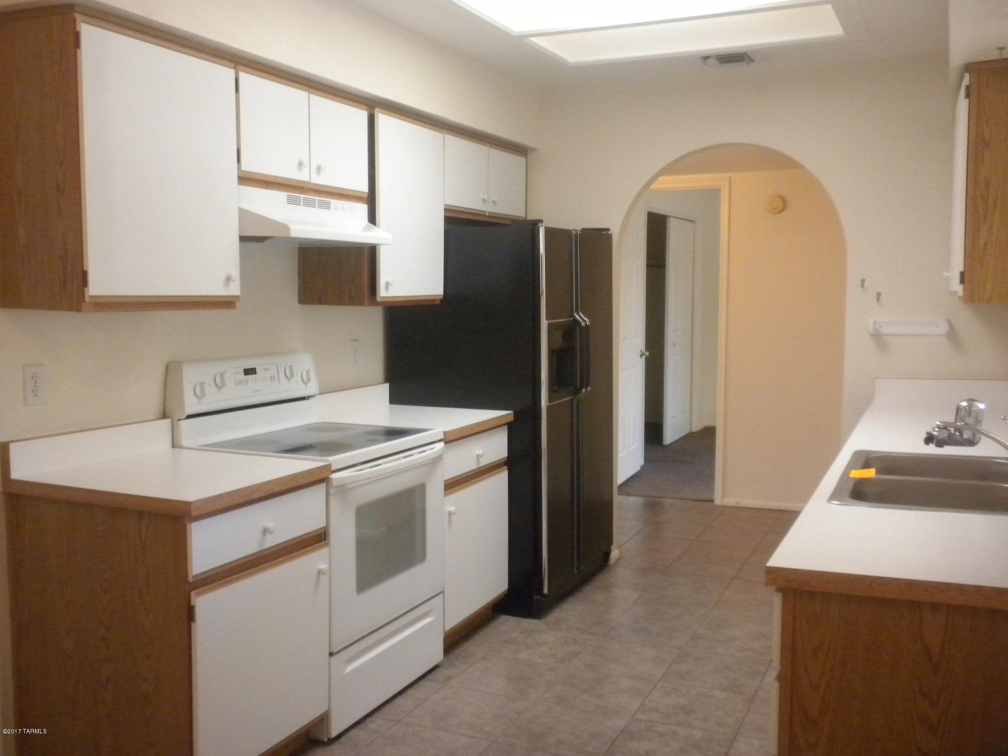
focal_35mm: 37
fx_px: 1077
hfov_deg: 50.1
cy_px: 378
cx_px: 504
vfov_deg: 38.7
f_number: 3.5
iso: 400
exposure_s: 1/40.8
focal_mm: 6.6
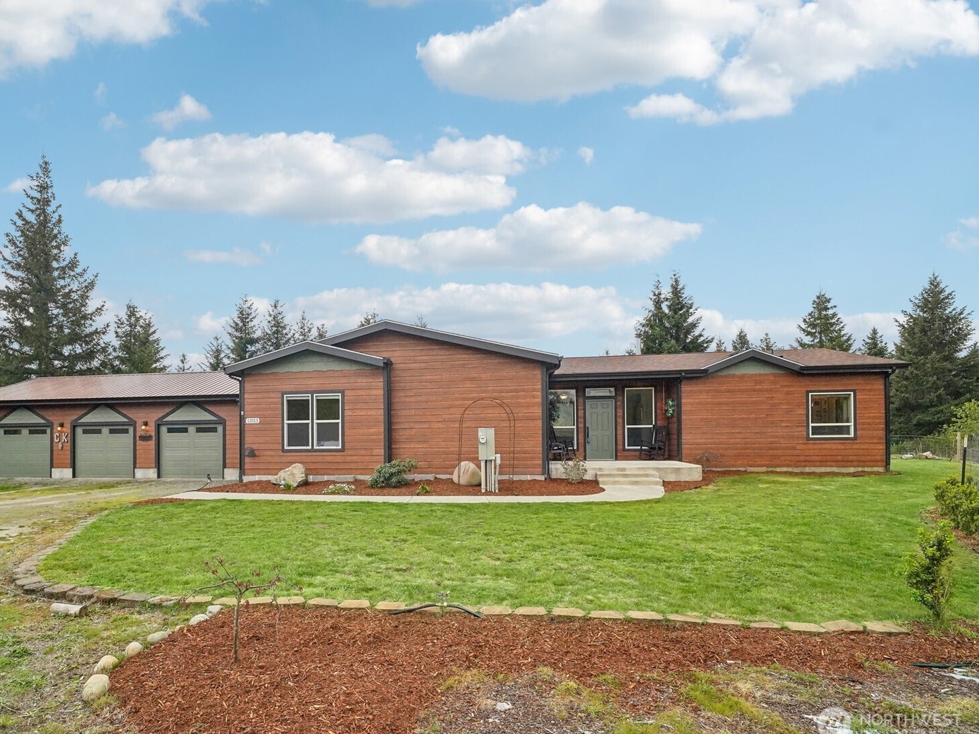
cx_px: 409
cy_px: 368
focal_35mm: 18
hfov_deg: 87.0
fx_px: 509
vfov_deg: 71.6
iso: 1600
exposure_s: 1/640
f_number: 9
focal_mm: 16
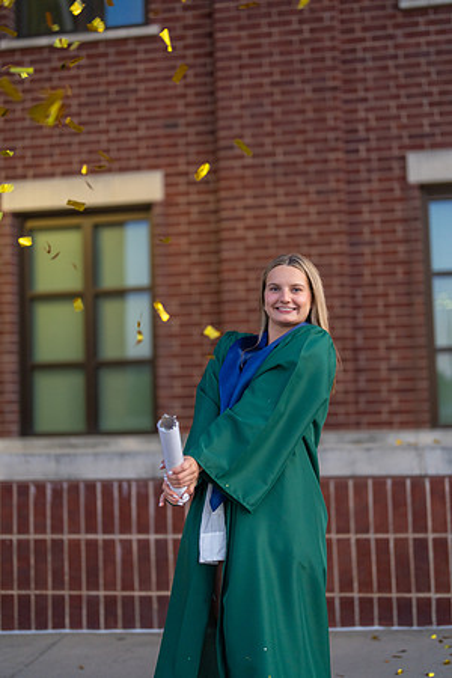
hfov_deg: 27.0
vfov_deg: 39.6
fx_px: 942
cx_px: 226
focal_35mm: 50
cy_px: 339
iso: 1250
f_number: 1.2
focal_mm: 50
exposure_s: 1/1000
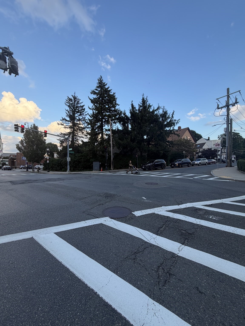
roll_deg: +1.9
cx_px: 122
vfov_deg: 102.1
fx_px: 132
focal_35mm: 14
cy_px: 163
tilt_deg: +2.5
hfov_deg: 85.7
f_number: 2.2
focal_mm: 2.22
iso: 50
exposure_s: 1/335
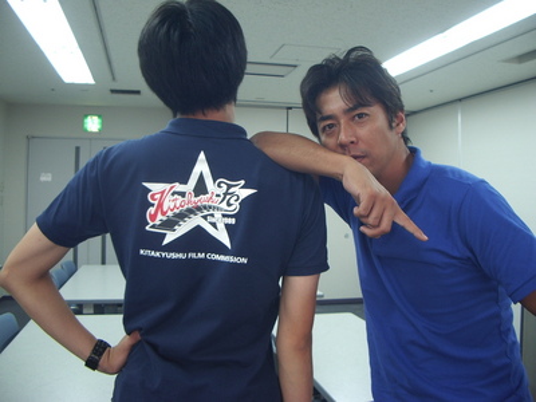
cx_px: 268
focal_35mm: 35
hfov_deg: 52.6
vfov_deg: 40.7
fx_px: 542
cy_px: 201
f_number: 2.6
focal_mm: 5.8
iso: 100
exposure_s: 1/20
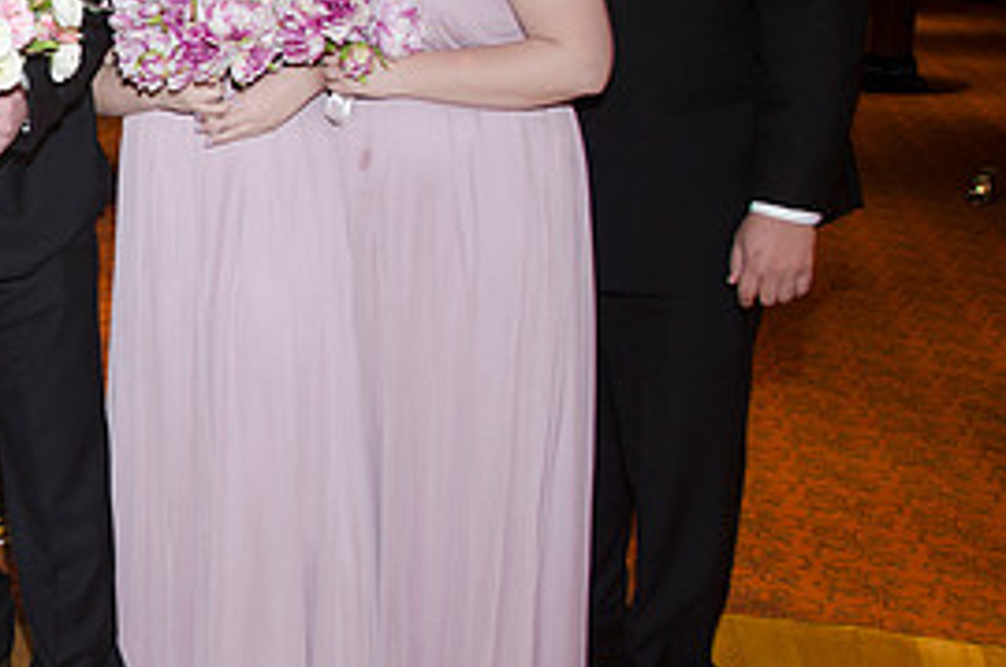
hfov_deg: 31.4
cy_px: 82
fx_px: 1618
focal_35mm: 58
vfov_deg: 22.8
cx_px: -48
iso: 400
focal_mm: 18
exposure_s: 1/60
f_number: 5.6
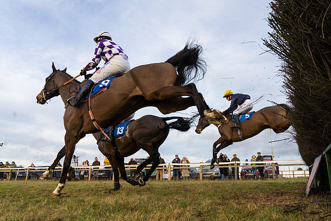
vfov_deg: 45.9
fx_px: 261
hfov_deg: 64.3
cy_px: 110
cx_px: 195
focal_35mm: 28
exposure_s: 1/1600
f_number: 8
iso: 1000
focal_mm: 24
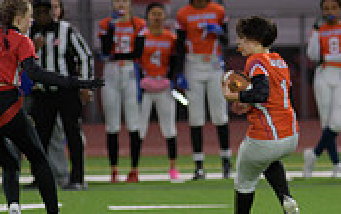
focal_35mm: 573
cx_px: 253
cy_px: 92
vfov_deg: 2.3
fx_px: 5334
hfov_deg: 3.7
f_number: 2.8
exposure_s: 1/200
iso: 500
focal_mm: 170
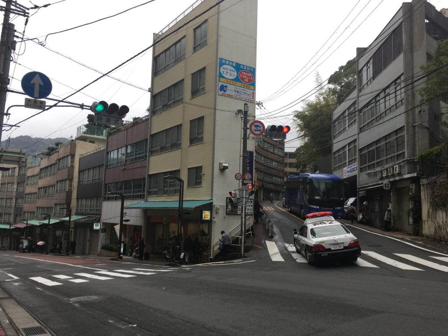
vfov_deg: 48.2
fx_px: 375
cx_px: 224
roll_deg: -0.8
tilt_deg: +6.7
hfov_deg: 61.7
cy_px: 168
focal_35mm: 29
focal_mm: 4.15
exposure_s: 1/219
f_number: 2.2
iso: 25
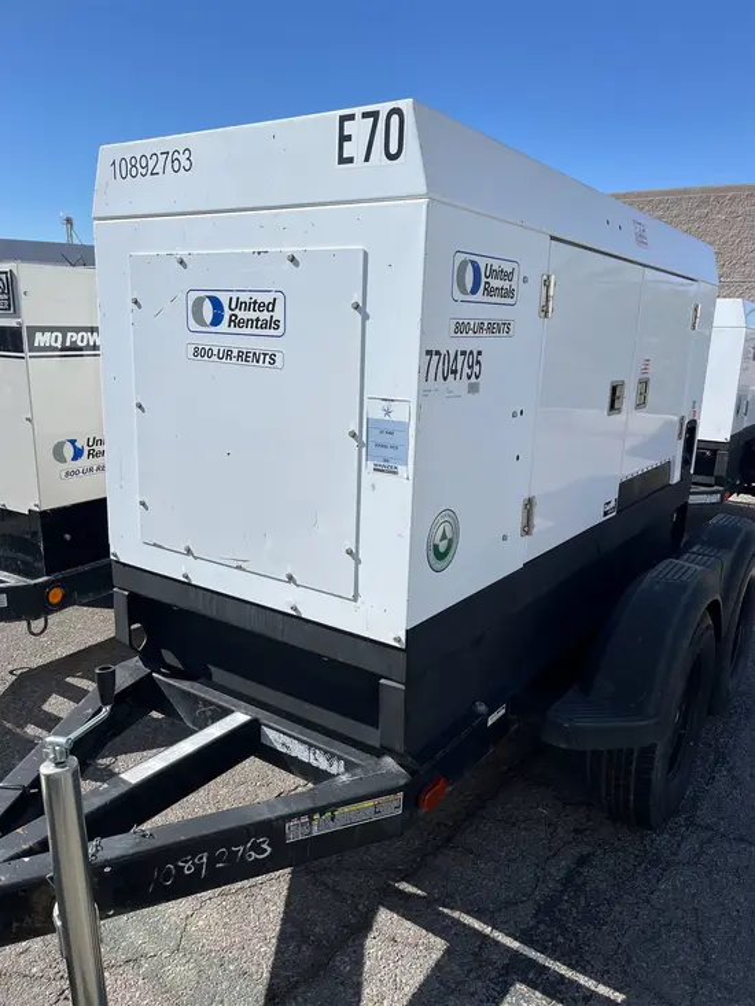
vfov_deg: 67.3
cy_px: 503
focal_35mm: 26
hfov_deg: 53.1
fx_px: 756
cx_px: 378
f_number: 1.6
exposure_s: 1/4854
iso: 50
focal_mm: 5.1
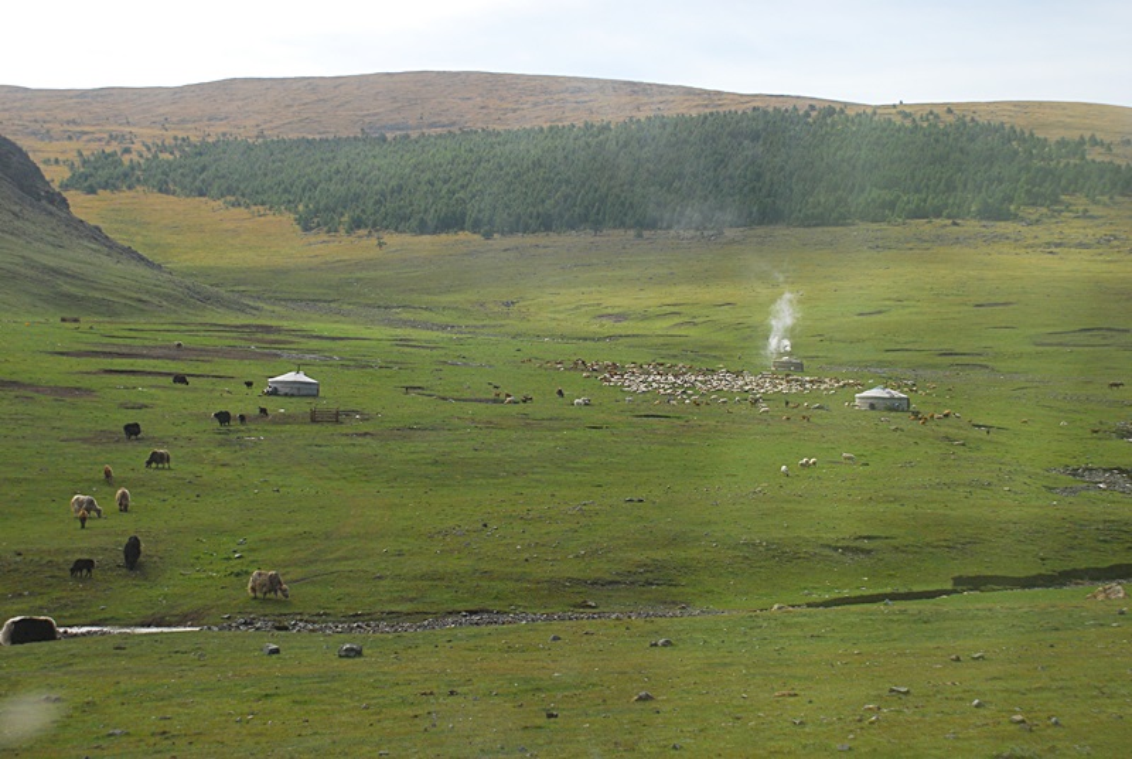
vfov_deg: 22.7
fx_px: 1889
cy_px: 380
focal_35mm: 60
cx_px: 566
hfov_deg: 33.4
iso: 400
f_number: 5.6
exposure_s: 1/1000
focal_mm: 40
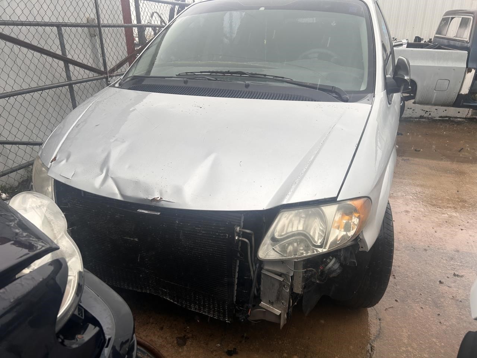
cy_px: 179
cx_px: 238
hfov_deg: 67.3
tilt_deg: -22.1
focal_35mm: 26
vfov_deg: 53.1
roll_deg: +1.0
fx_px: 358
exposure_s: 1/290
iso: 40
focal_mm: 5.7
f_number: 1.5
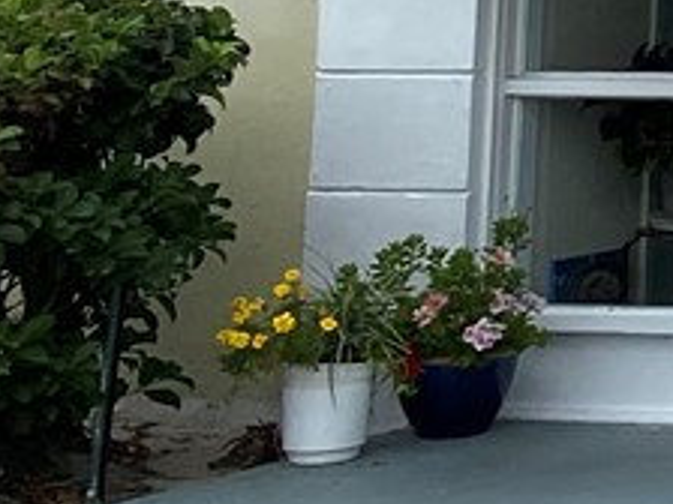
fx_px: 3616
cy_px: -609
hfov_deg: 8.3
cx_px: 2274
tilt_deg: +6.0
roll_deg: +0.1
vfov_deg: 7.6
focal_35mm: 186
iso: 32
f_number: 1.8
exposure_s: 1/1170
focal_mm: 4.25
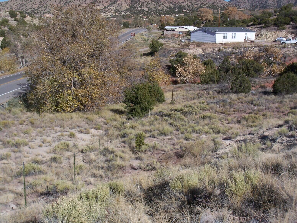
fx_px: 420
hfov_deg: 38.9
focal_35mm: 49
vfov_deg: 29.7
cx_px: 148
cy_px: 112
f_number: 7.1
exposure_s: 1/320
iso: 64
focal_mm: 8
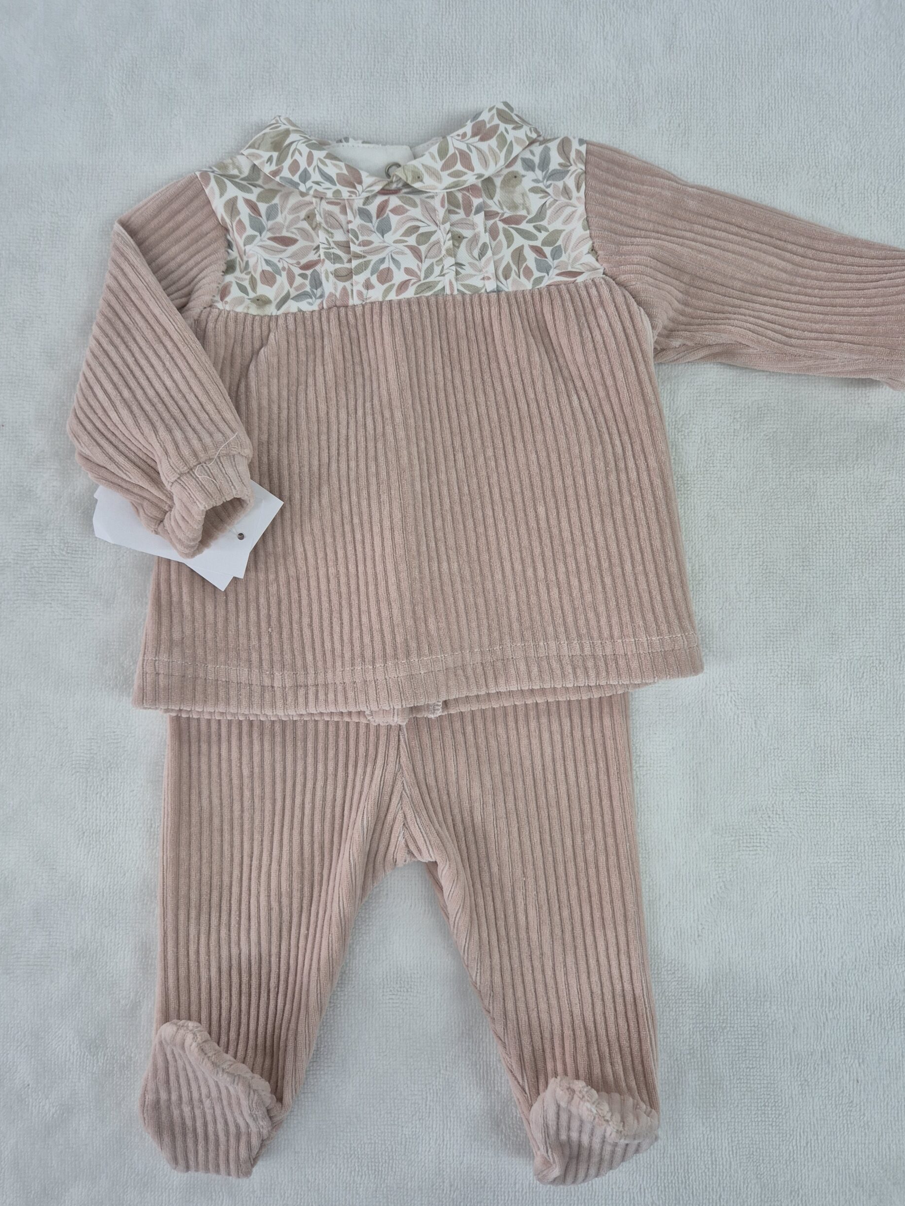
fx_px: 837
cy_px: 597
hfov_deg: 56.8
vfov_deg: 71.6
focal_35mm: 24
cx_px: 453
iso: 125
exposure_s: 1/100
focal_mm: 5.4
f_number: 1.8
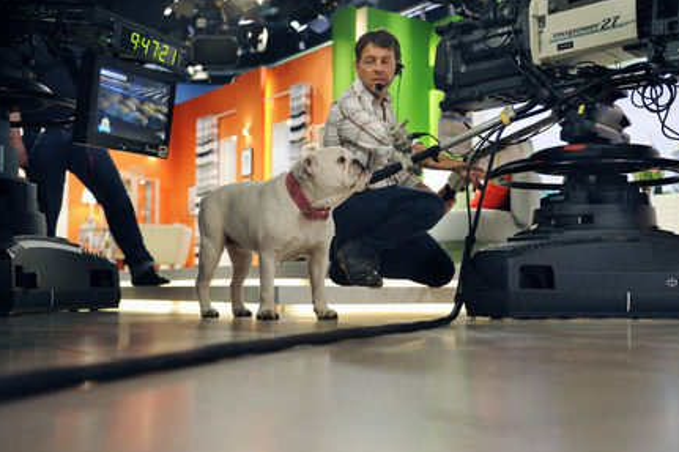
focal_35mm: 46
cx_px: 352
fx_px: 867
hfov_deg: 42.8
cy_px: 233
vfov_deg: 29.2
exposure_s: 1/60
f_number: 2.8
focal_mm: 44
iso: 800
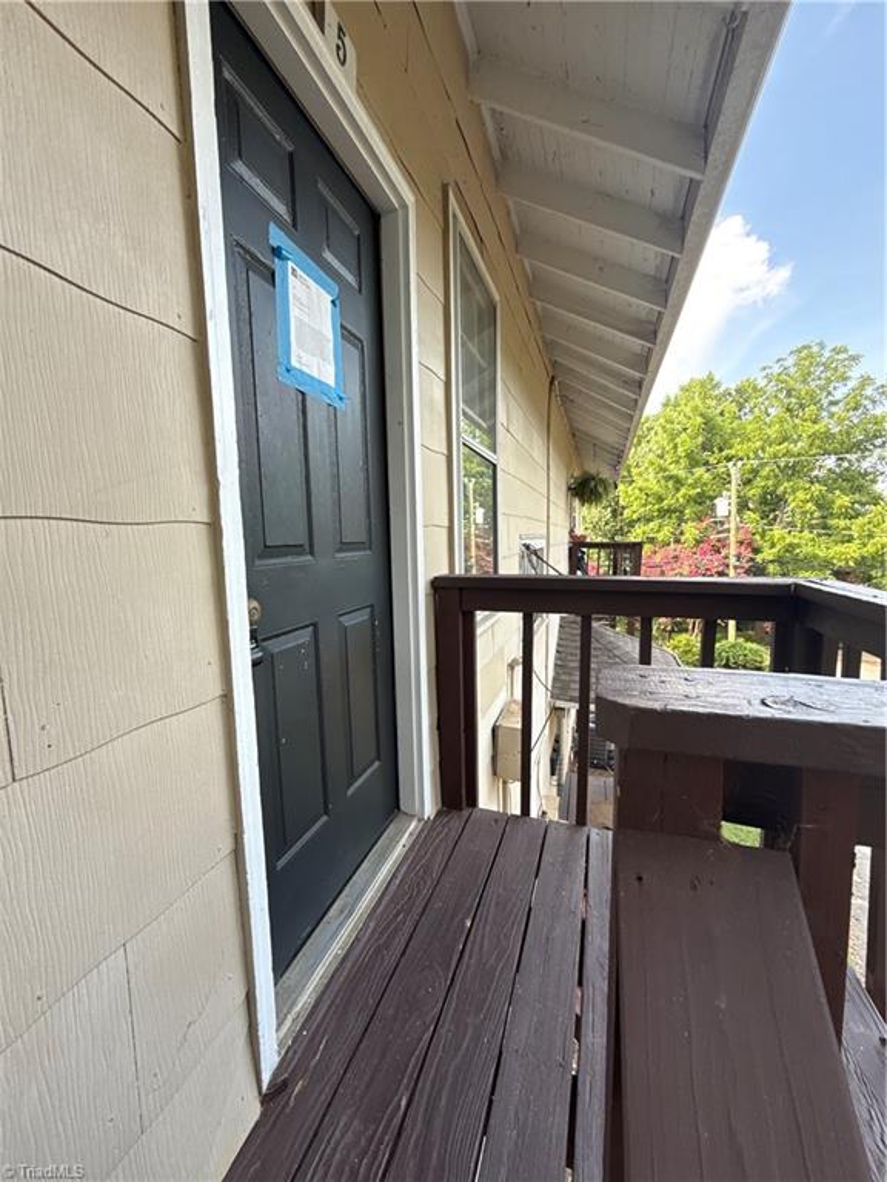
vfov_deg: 102.1
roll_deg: +2.9
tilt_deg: -3.0
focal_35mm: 14
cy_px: 591
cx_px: 444
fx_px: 478
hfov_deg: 85.7
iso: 50
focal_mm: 2.22
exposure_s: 1/99
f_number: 2.2
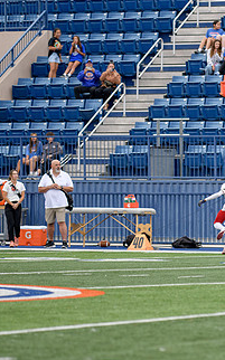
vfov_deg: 6.7
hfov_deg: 4.2
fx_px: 3064
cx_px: 273
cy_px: 212
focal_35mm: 312
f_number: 2.8
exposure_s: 1/800
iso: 360
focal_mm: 170
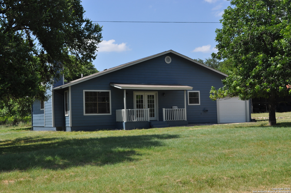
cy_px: 96
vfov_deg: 25.7
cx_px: 146
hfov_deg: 37.9
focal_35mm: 52
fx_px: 424
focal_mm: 35
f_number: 9
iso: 200
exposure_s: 1/320
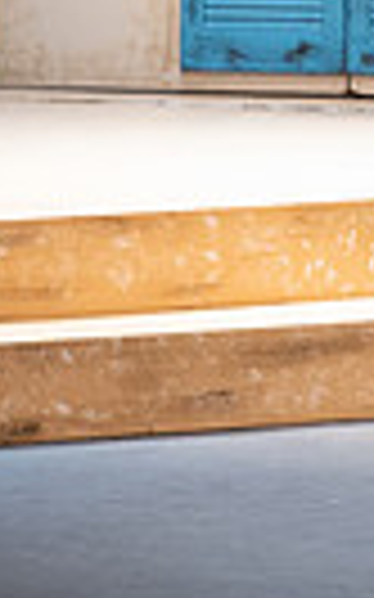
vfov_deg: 1.7
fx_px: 19624
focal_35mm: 1202
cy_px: -198
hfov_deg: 1.1
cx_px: 1104
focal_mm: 270
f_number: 6.3
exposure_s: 1/160
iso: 5000
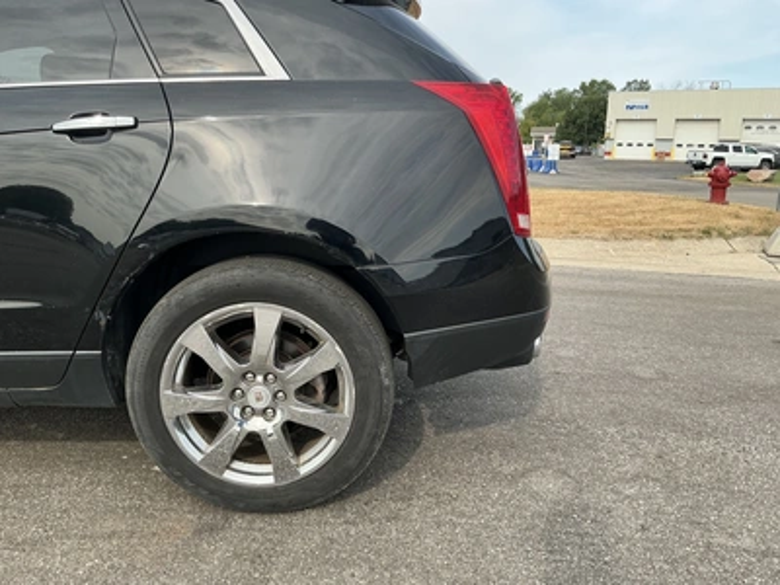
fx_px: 631
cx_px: 390
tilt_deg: -10.6
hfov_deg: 63.4
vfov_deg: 49.7
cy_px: 292
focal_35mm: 28
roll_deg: -0.7
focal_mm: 3
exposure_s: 1/551
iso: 25
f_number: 1.8
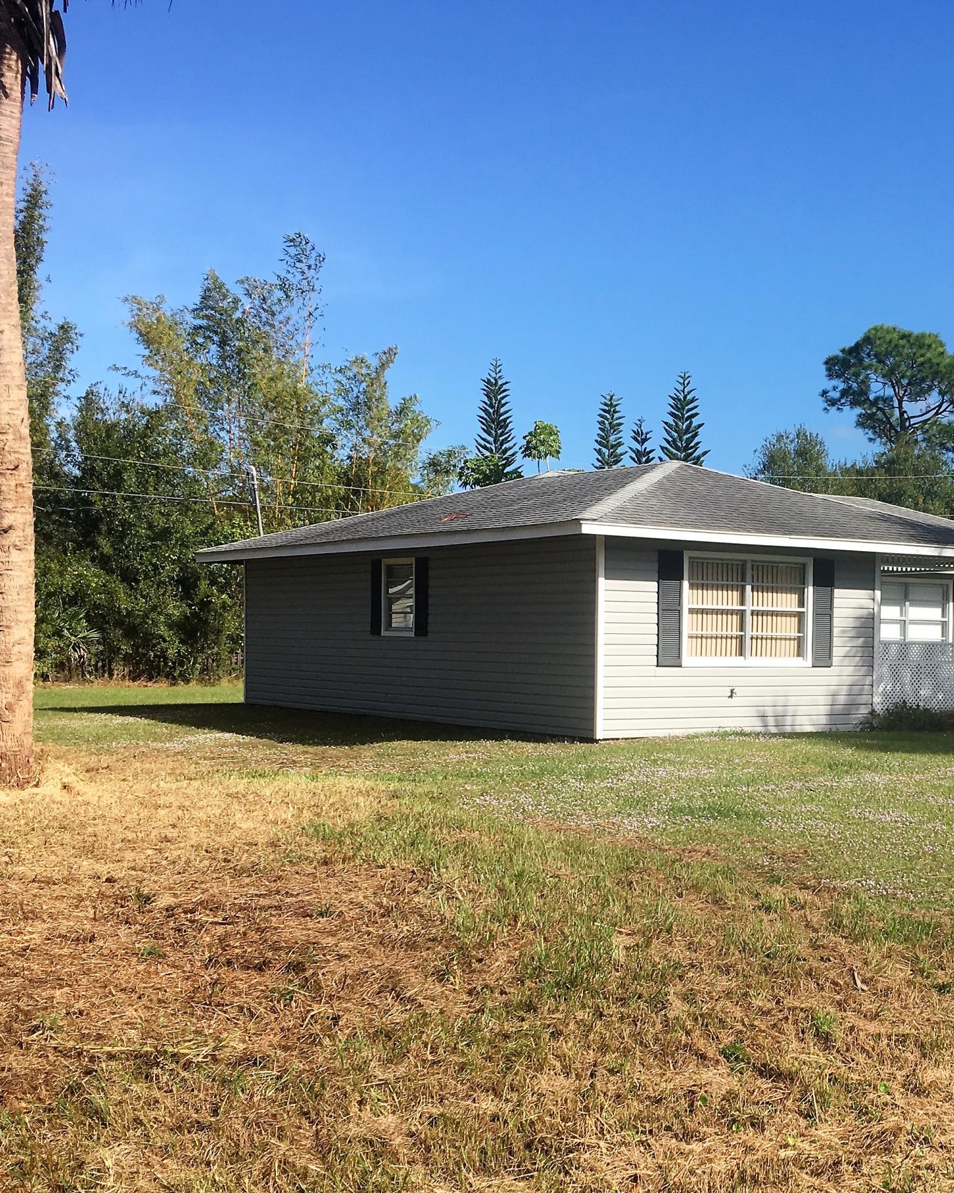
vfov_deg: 39.4
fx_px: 1659
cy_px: 710
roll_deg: -1.6
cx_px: 831
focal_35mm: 47
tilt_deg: -0.1
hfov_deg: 30.8
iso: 25
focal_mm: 4.15
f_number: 2.2
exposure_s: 1/1350
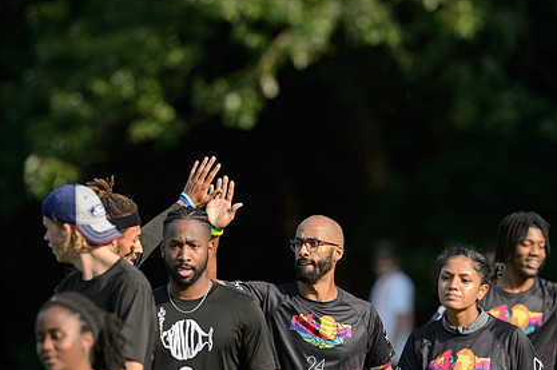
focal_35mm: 557
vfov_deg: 2.5
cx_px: 339
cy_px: 238
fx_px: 8608
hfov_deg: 3.7
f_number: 4
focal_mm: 400
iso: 400
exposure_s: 1/1000
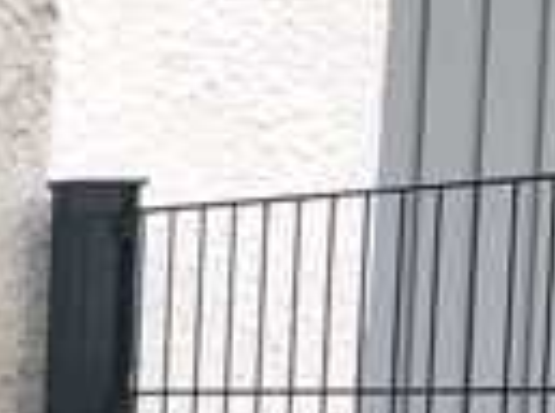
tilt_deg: -6.0
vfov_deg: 6.5
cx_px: -1600
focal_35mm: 223
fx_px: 3565
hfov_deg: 7.0
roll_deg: -0.1
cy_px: 787
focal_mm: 4
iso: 20
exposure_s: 1/304
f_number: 1.8
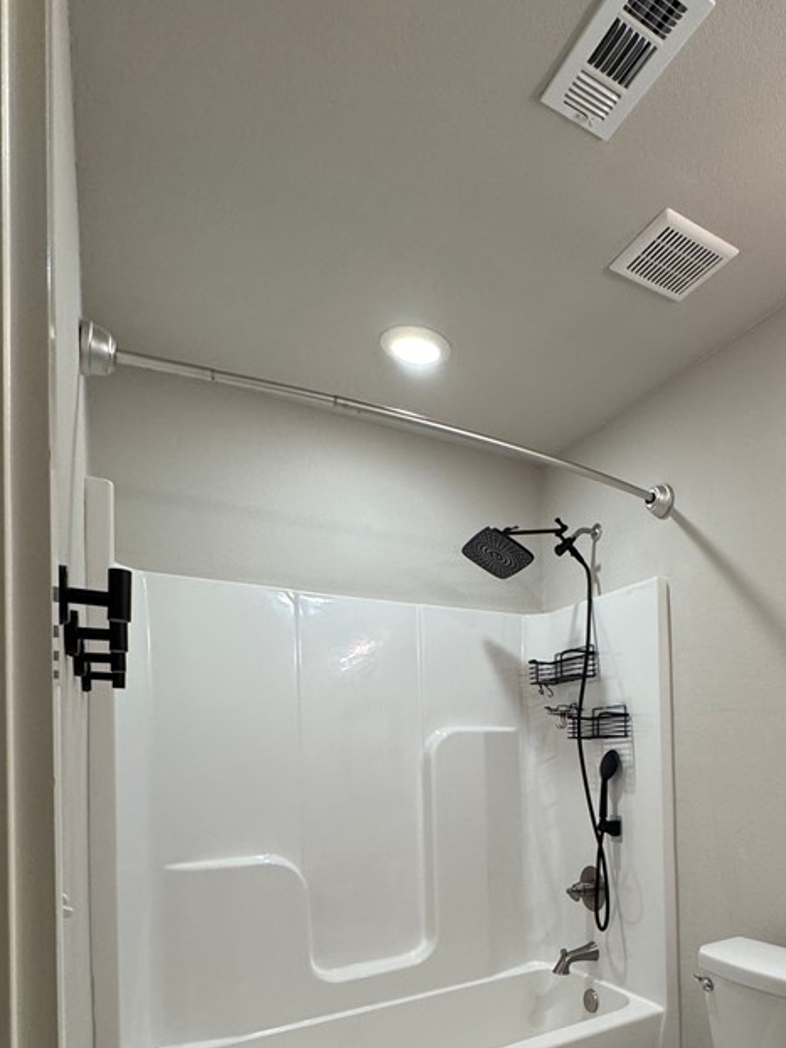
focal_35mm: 23
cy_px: 740
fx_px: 697
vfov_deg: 70.6
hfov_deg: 54.9
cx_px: 624
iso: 250
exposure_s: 1/120
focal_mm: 2.22
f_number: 2.2
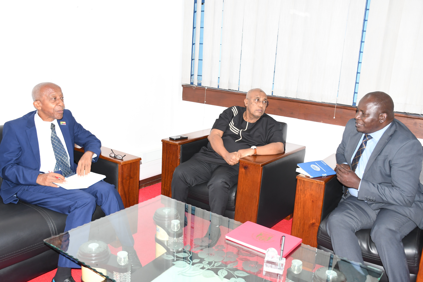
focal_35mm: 33
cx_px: 212
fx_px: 388
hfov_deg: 57.2
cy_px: 141
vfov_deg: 40.0
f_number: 4.5
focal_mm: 22
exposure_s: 1/125
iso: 640
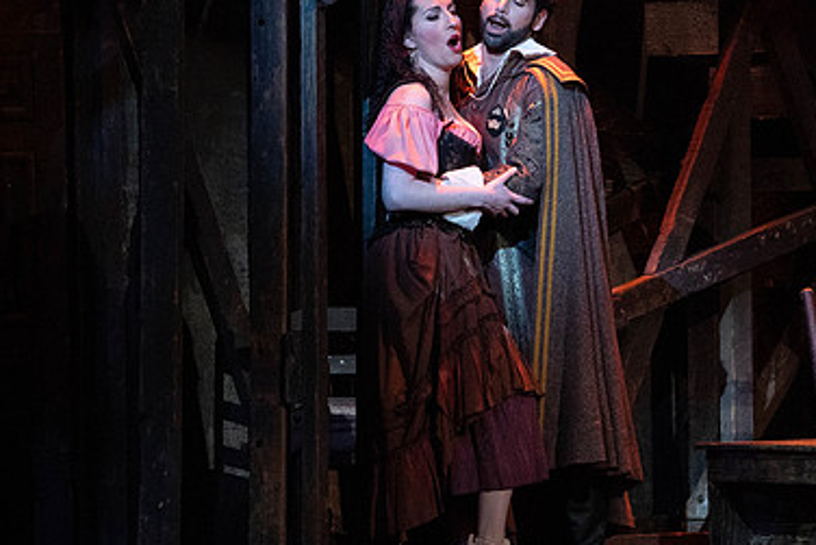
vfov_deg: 3.5
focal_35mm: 389
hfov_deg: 5.3
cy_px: 116
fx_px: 8820
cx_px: 557
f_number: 7.1
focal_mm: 200
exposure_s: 1/250
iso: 6400
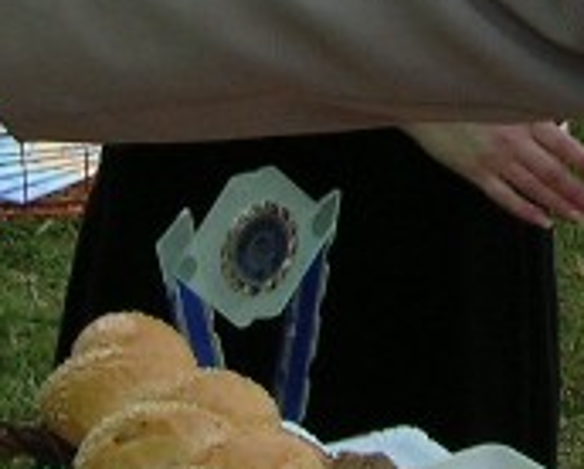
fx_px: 2665
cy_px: -201
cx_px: 503
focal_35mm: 154
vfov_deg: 9.8
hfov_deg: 12.4
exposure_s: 1/97.3
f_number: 4.9
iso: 50
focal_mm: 5.7
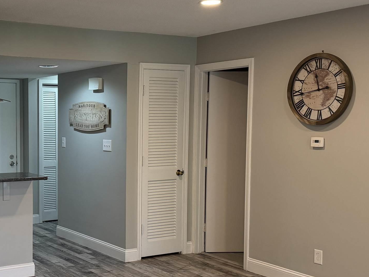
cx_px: 74
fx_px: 554
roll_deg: +0.5
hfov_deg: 35.6
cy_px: 161
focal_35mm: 52
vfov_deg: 28.0
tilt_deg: -3.9
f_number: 1.78
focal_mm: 6.76
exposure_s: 1/120
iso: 250
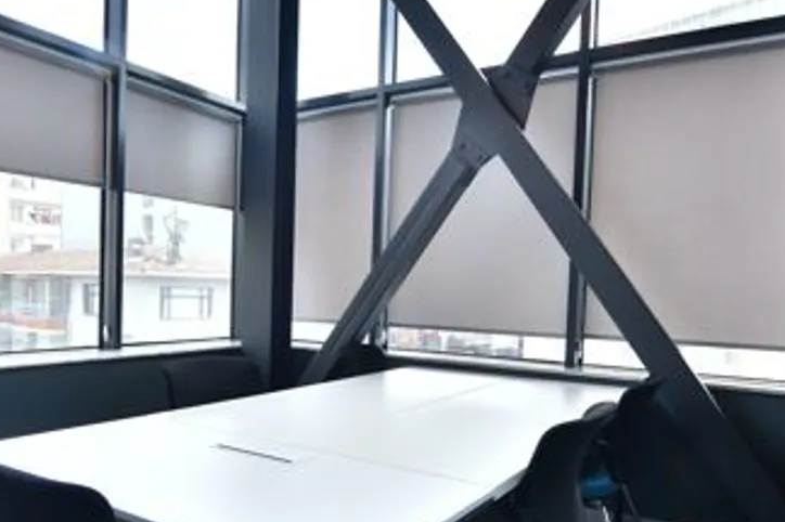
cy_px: 302
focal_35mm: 29
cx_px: 301
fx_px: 632
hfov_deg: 62.9
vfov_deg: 44.8
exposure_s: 1/160
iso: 1000
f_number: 11
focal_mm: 14
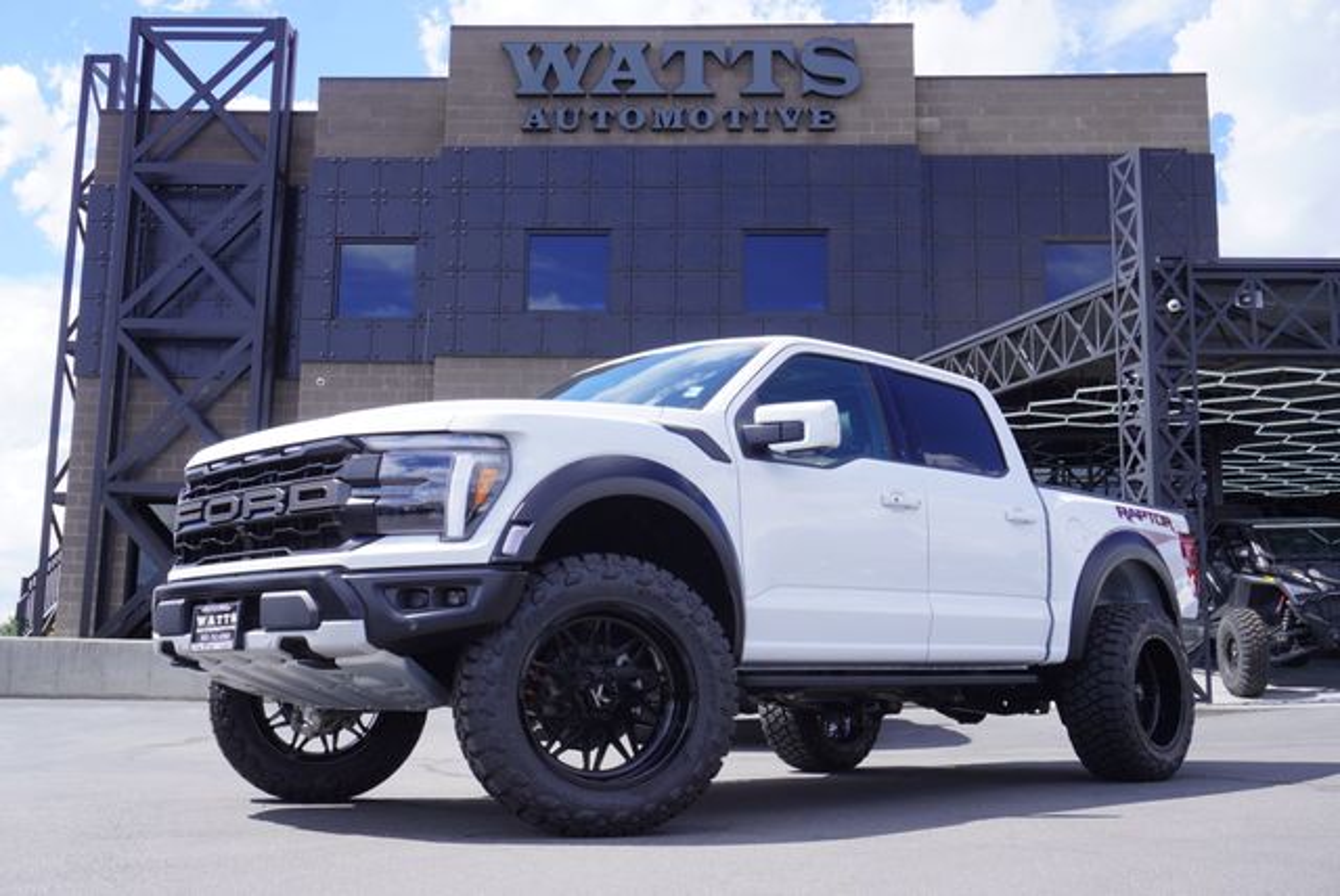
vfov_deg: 35.6
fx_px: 1397
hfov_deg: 51.2
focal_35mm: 38
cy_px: 448
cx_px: 670
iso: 100
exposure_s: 1/200
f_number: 7.1
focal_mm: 25
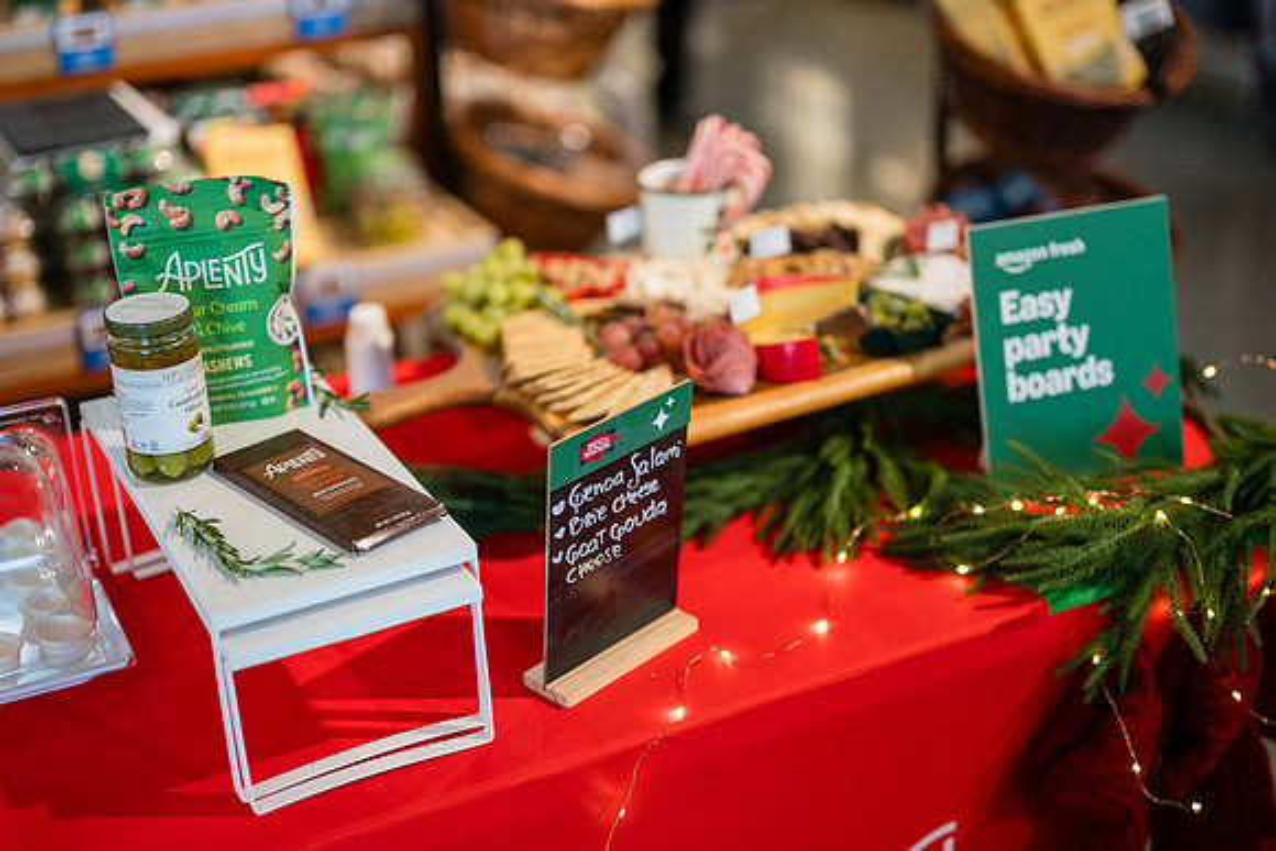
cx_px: 638
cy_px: 426
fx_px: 1773
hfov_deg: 39.6
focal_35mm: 50
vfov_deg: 27.0
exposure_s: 1/640
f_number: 1.2
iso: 800
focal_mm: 50
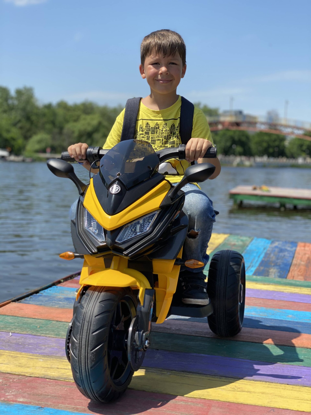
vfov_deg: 36.8
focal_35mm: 52
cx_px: 156
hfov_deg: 28.0
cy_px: 208
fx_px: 623
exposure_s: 1/1089
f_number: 2
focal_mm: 6
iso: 20
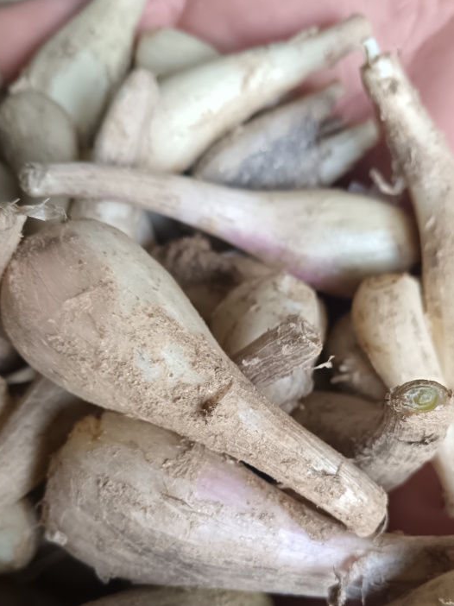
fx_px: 665
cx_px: 238
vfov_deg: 48.2
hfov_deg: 37.7
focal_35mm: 38
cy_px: 400
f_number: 1.8
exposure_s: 1/100
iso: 619
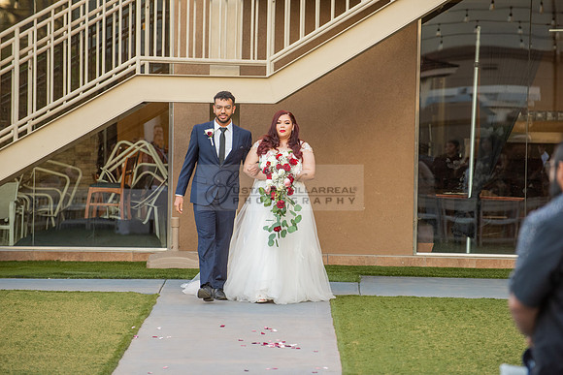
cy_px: 188
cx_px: 282
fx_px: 3128
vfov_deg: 6.9
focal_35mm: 200
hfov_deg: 10.3
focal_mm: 200
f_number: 4
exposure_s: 1/320
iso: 800
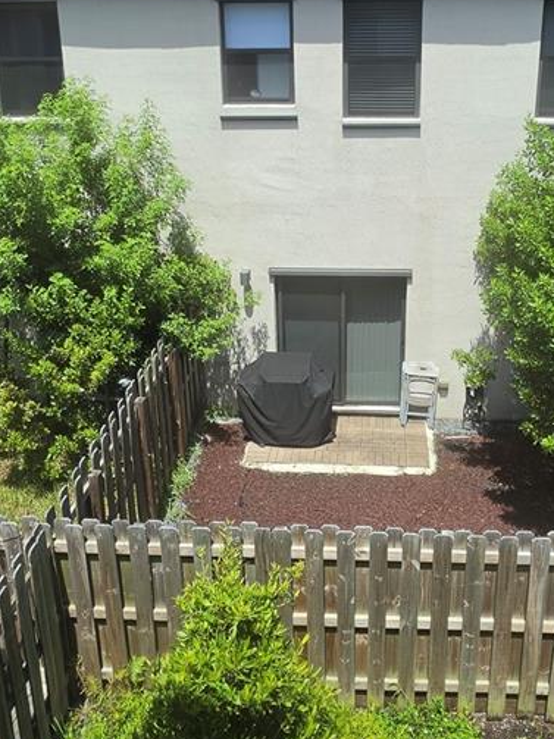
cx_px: 329
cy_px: 254
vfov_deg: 57.2
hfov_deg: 45.2
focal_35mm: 31
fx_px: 662
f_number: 1.9
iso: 32
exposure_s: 1/697
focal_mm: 2.2
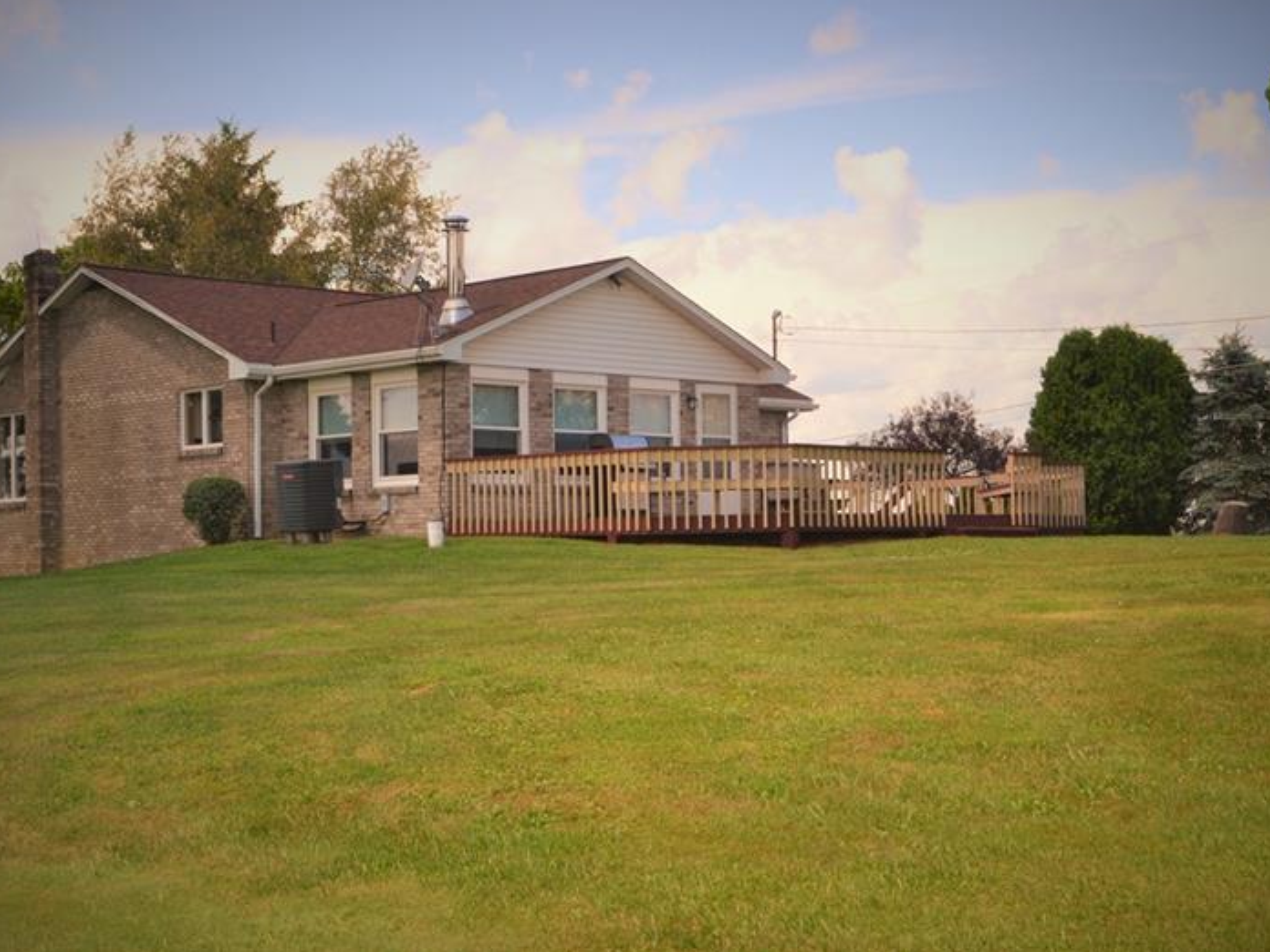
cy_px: 471
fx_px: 1944
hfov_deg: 36.2
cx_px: 622
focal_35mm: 53
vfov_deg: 27.5
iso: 100
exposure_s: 1/200
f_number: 9
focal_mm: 32
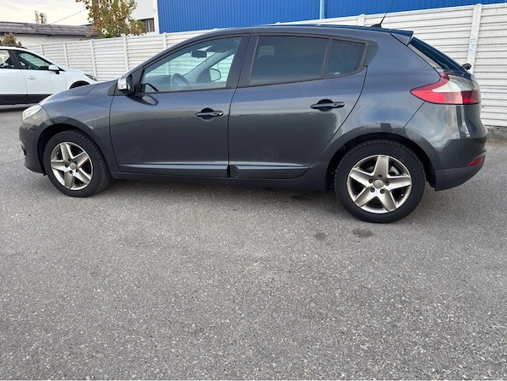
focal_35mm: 28
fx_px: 410
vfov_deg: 49.8
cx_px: 254
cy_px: 190
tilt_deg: -16.0
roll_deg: +1.3
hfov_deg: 63.4
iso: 80
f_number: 1.78
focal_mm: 6.76
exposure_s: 1/229
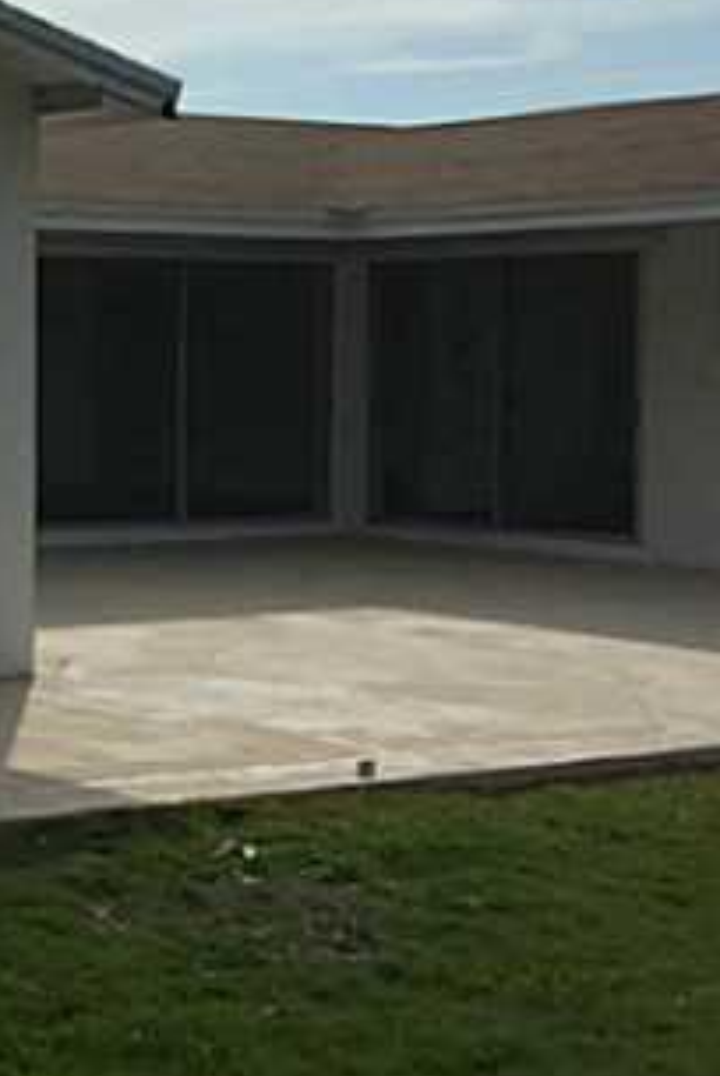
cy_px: 441
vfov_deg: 25.6
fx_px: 2364
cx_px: -434
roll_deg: -1.2
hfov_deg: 15.6
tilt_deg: -1.2
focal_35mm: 79
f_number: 2.2
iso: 32
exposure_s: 1/6623
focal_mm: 4.15
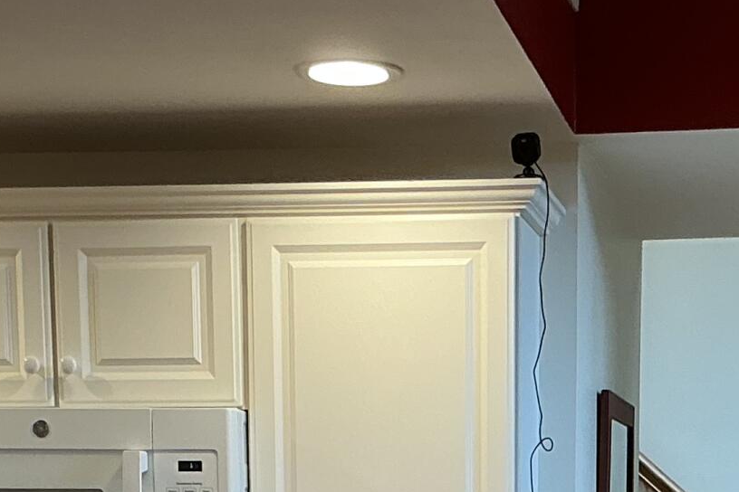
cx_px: 519
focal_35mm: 107
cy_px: 926
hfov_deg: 19.0
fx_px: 2196
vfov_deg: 11.7
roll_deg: +0.6
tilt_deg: -8.6
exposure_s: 1/60
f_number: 1.8
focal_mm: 3
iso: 64
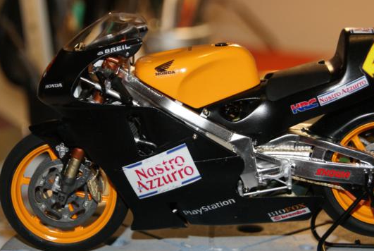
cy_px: 109
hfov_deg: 18.1
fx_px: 1176
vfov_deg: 12.2
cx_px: 215
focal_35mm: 113
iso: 400
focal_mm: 50
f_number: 5.6
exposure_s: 1/80
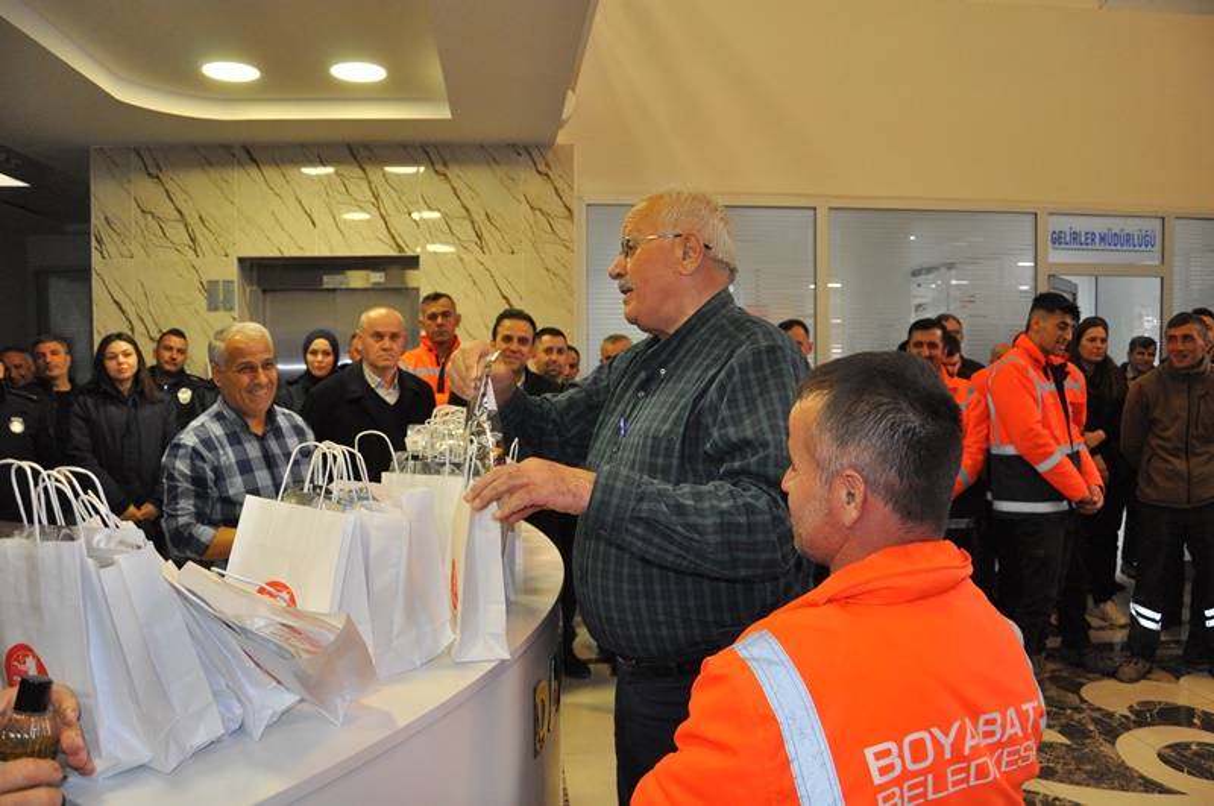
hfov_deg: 67.5
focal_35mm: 27
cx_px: 607
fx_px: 909
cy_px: 403
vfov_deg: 47.8
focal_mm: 18
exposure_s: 1/160
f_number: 5
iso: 1600
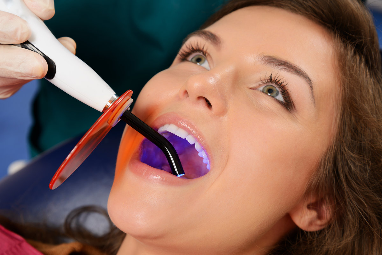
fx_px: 902
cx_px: 191
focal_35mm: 85
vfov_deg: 16.1
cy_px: 128
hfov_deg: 23.9
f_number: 6.3
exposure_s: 1/160
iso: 100
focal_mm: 85
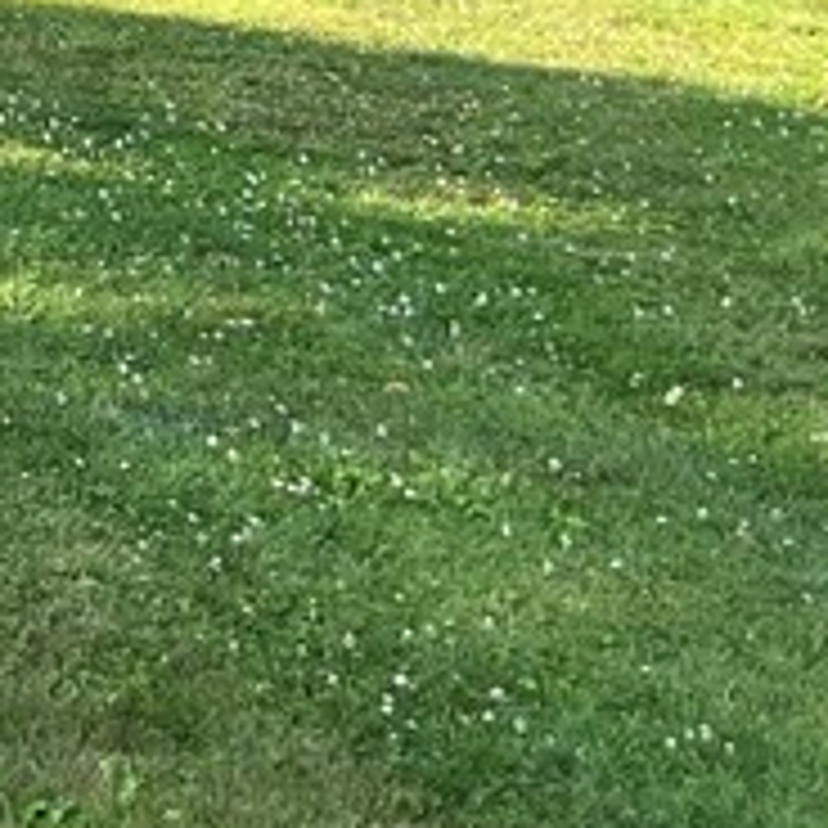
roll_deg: -0.7
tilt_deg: +3.8
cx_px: -1341
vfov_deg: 12.3
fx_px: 3464
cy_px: -742
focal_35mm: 128
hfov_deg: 10.9
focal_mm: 5.7
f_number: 1.5
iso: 50
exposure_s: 1/1326
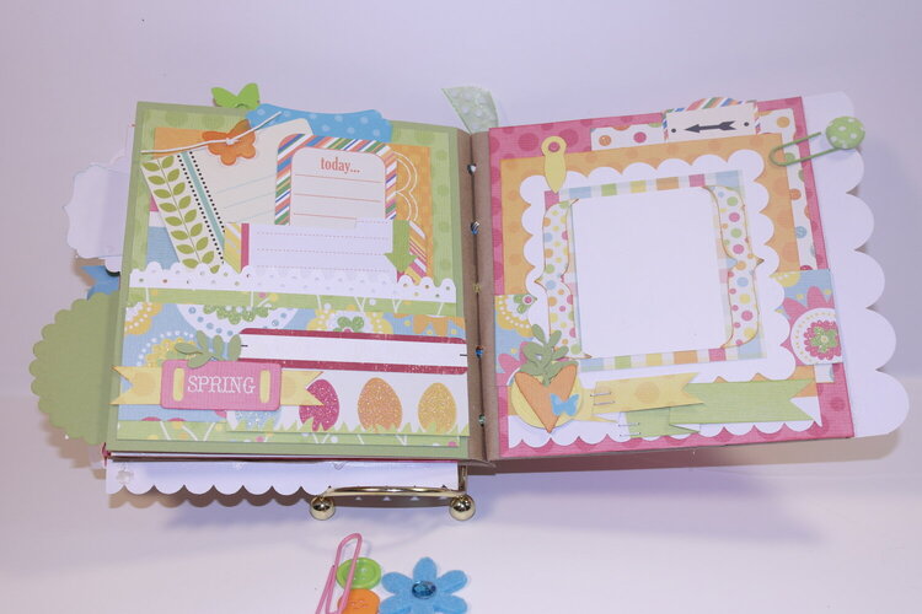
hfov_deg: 45.4
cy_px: 307
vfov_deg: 31.2
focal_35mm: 43
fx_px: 1101
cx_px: 461
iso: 100
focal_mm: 28
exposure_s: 1/80
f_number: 5
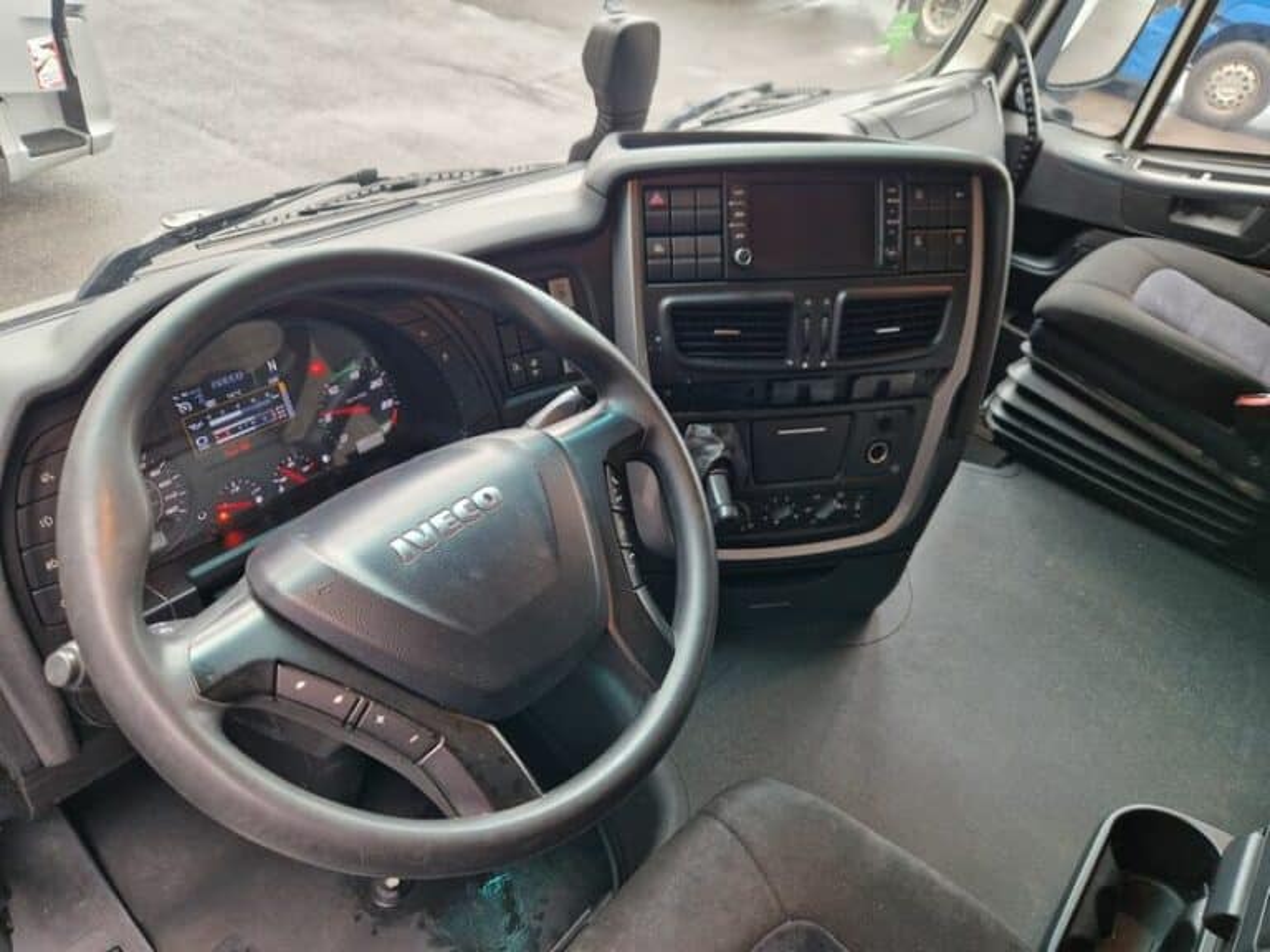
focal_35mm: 23
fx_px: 844
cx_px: 635
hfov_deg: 73.9
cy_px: 476
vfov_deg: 58.9
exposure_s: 1/100
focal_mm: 5.4
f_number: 1.8
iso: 200
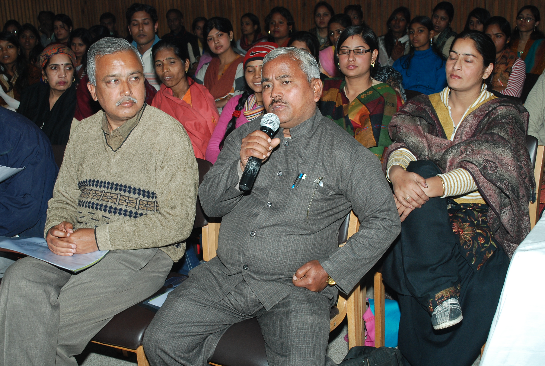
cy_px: 183
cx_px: 272
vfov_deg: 30.0
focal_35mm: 45
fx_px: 683
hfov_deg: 43.5
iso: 400
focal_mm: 30
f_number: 7.1
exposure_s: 1/200
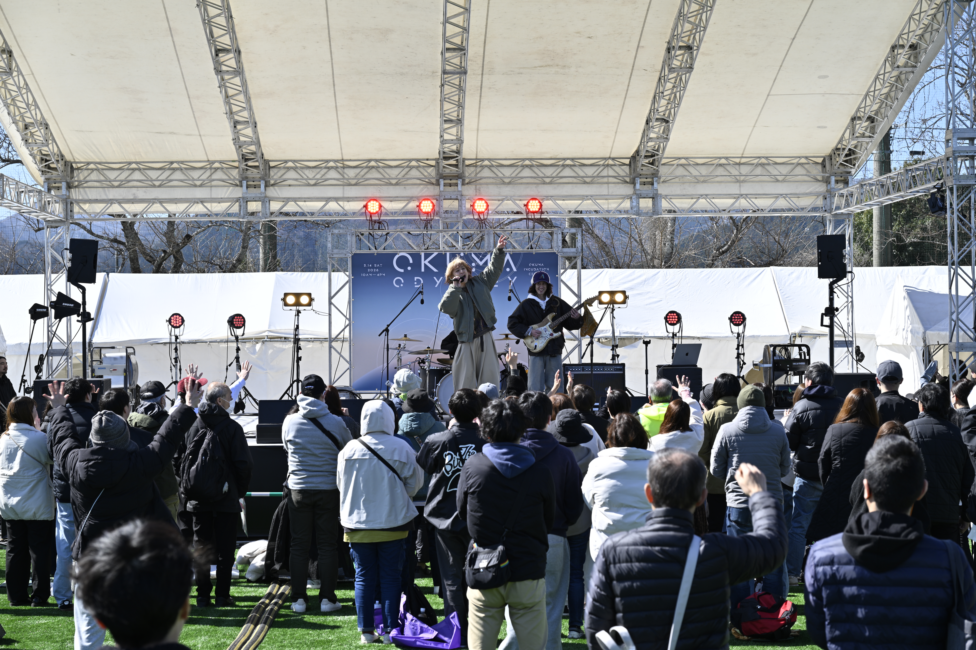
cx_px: 488
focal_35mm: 70
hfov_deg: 28.8
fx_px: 1898
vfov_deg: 19.5
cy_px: 325
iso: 64
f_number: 7.1
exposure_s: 1/160
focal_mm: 70
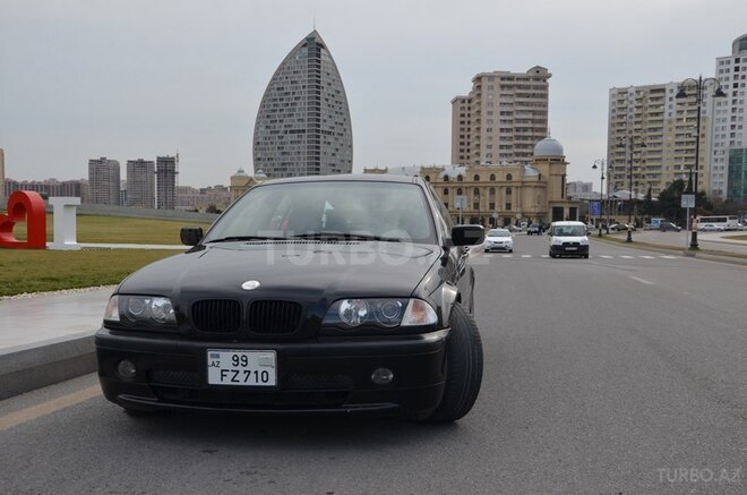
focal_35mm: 38
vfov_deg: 35.3
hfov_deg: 51.4
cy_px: 248
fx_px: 776
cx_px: 374
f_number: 8
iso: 200
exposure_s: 1/250
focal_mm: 25
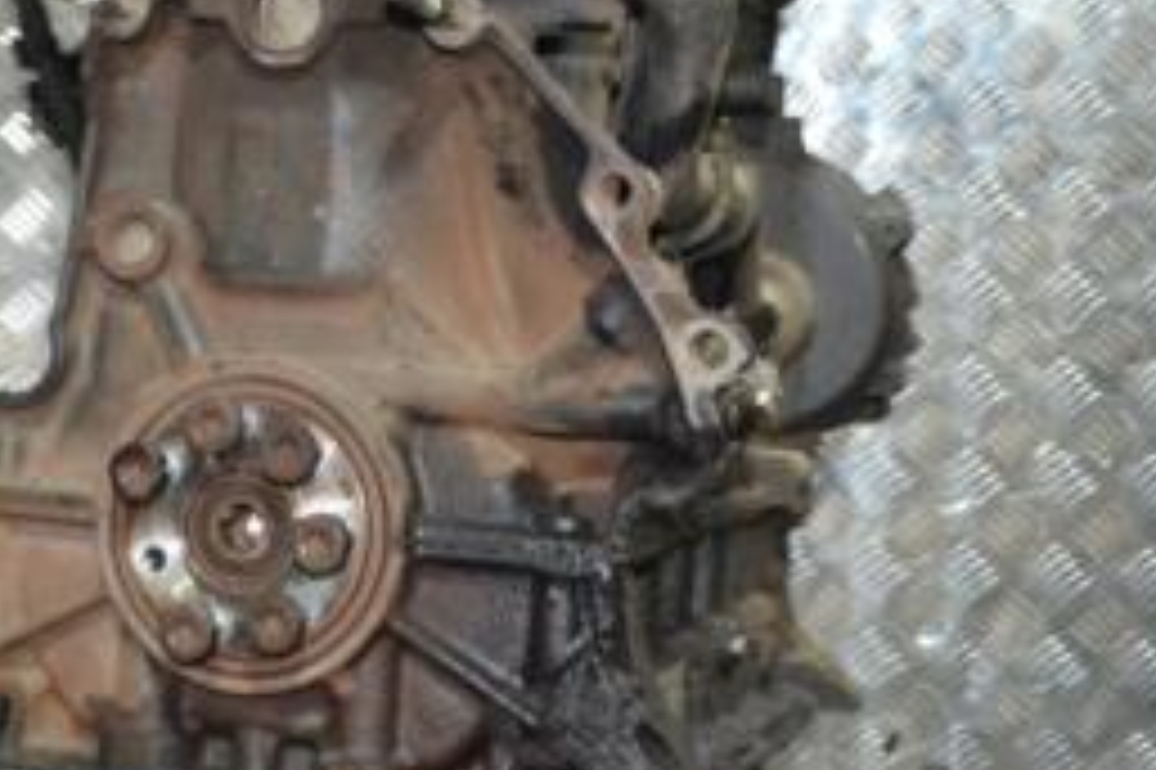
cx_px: 405
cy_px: 153
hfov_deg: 26.2
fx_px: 2471
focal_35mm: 77
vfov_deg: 17.5
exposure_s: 1/60
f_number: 3.8
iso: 1600
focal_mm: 22
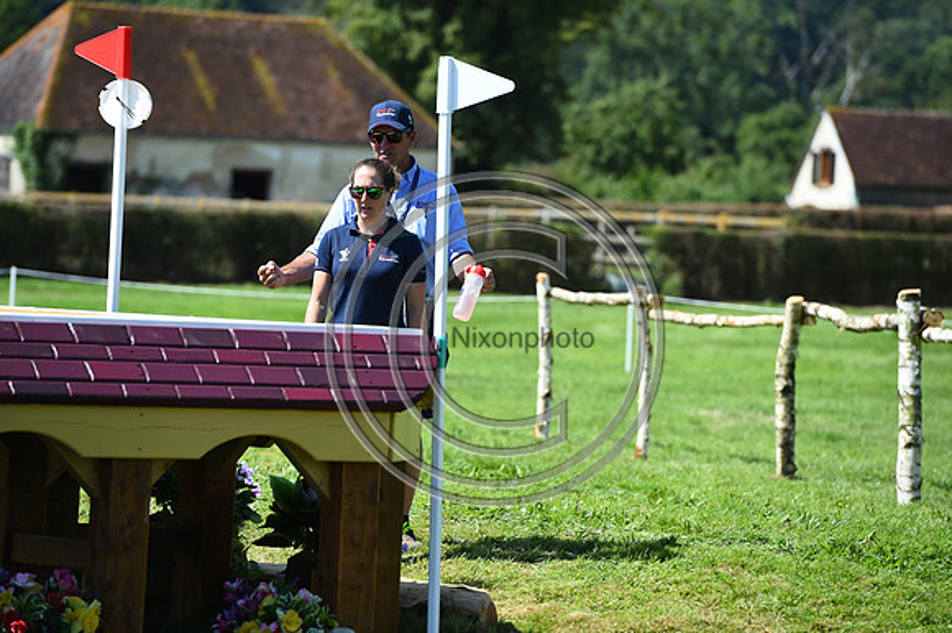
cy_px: 316
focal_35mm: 200
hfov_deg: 10.3
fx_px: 5286
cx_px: 476
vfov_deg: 6.9
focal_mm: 200
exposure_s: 1/1000
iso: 200
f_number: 5
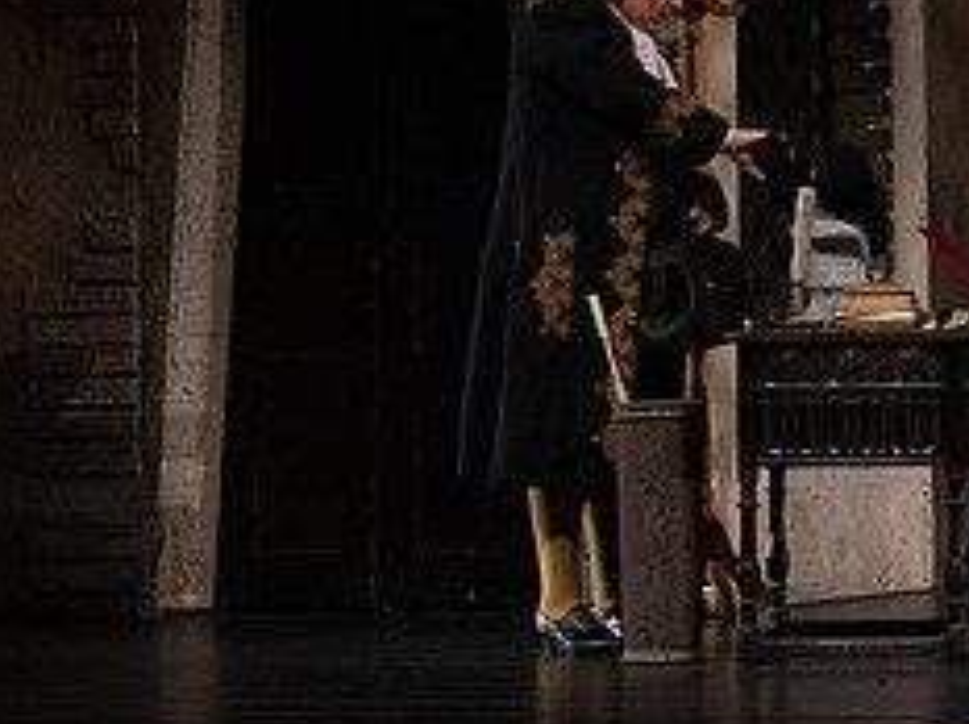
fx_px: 8581
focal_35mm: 307
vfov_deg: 4.8
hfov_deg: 6.4
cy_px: 48
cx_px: 1115
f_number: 8
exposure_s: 1/250
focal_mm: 128
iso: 3200
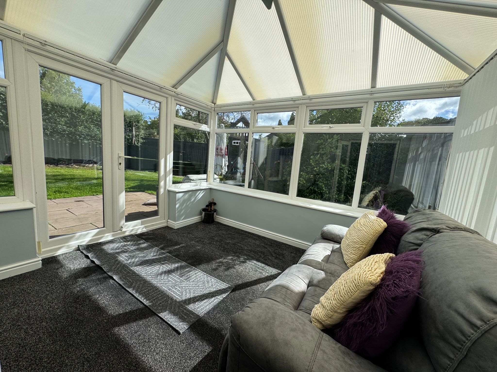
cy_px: 186
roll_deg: -4.4
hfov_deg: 102.1
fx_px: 201
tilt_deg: -7.8
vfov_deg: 85.7
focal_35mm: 14
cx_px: 248
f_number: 2.2
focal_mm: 2.22
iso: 40
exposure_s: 1/1020
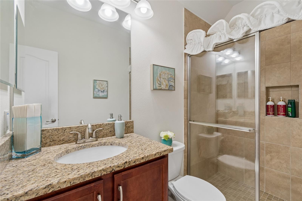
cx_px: 151
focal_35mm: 15
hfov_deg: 100.4
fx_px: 126
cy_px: 100
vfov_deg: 77.3
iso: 100
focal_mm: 10
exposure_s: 1/2.5
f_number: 7.1
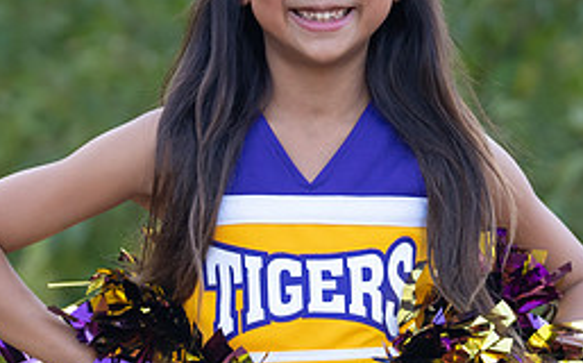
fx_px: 5777
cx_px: 294
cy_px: 199
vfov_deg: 3.6
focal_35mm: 364
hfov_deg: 5.8
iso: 320
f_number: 2.8
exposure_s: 1/320
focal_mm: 116
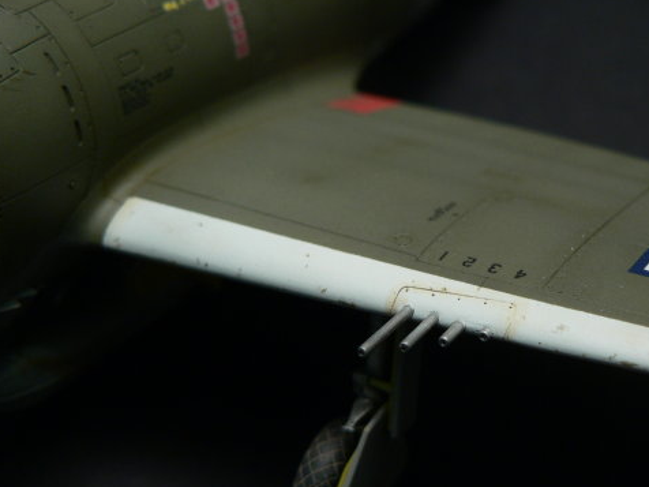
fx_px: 1387
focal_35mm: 74
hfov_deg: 26.2
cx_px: 429
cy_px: 299
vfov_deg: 19.9
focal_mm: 9.2
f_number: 2.8
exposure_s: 1/30
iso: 80
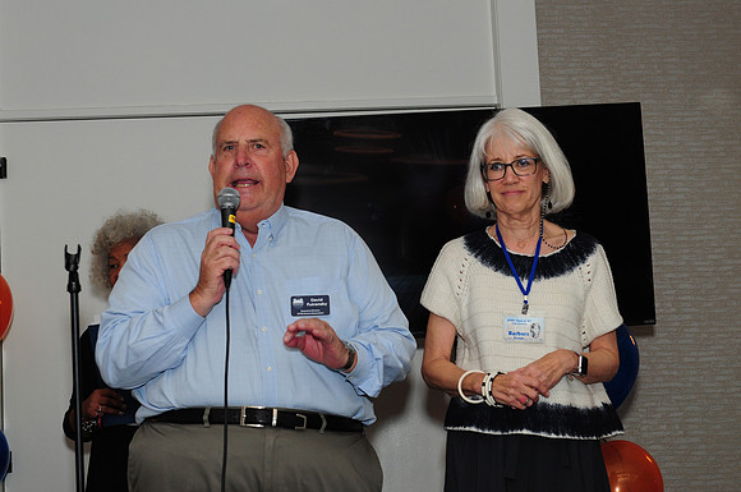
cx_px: 370
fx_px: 1387
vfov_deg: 20.1
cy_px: 246
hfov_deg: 29.9
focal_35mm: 68
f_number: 5
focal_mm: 45
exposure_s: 1/60
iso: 500
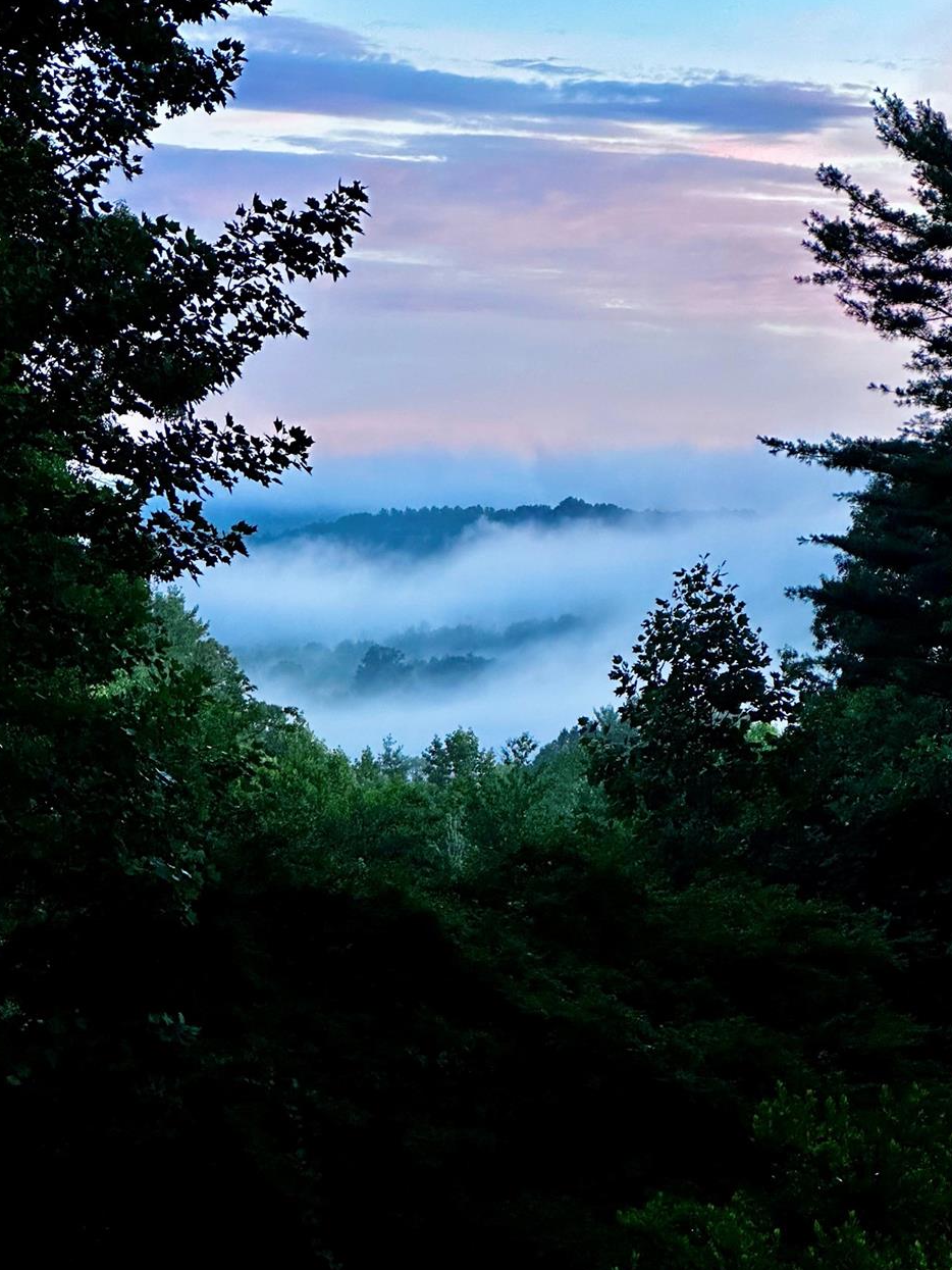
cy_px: 679
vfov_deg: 20.6
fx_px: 3483
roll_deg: -2.0
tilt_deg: -1.6
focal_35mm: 95
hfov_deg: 15.6
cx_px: 461
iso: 640
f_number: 2.8
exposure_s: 1/41
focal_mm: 9
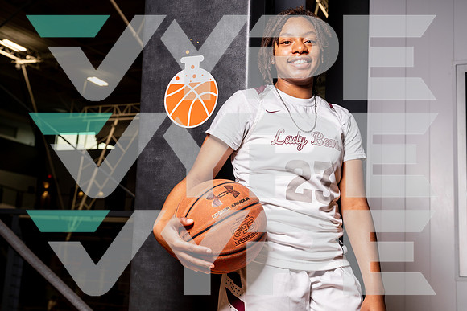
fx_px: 558
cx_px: 234
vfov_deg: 31.2
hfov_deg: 45.4
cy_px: 156
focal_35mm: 43
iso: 100
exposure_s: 1/125
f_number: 5.6
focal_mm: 43
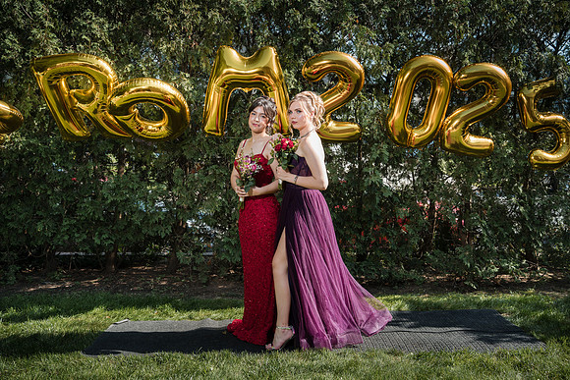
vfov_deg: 37.9
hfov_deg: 54.4
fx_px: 554
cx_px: 285
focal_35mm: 35
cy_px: 190
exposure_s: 1/250
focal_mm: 35
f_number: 5
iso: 200
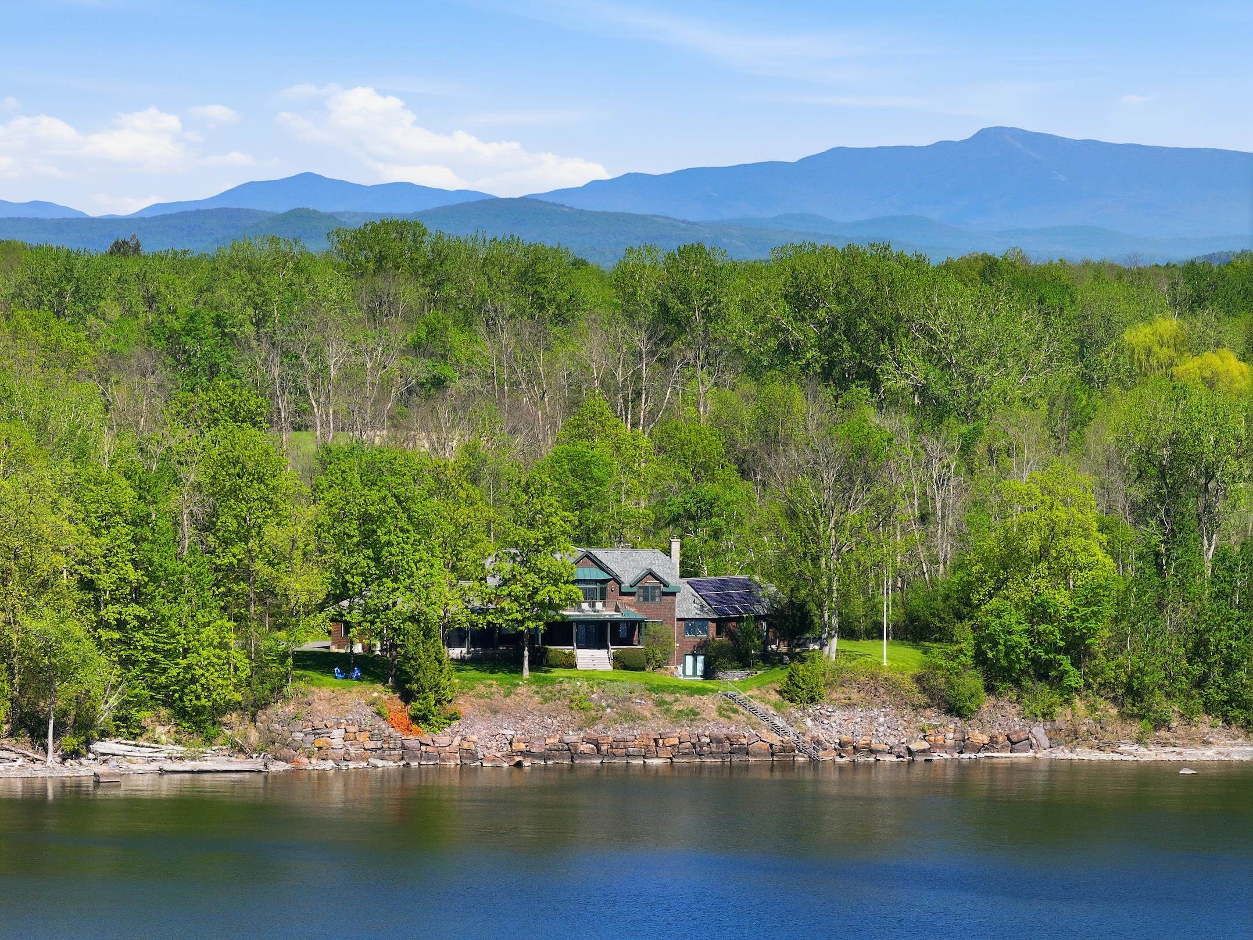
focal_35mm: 166
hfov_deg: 11.9
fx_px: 6009
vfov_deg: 8.9
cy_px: 470
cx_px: 626
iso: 110
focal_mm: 30.7
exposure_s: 1/1250
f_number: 3.4
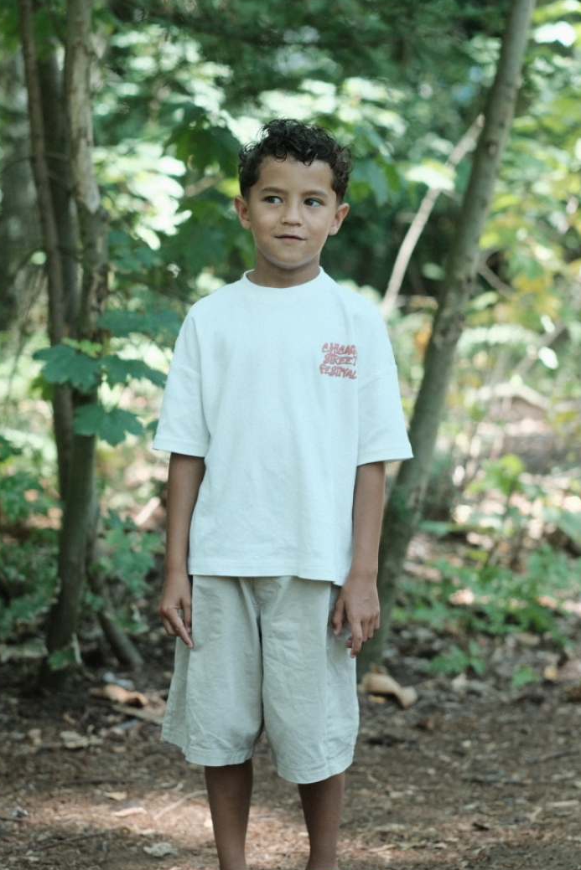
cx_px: 311
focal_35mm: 97
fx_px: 2347
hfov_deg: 14.1
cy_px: 456
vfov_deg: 21.0
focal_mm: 56
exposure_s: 1/250
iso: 400
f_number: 2.2
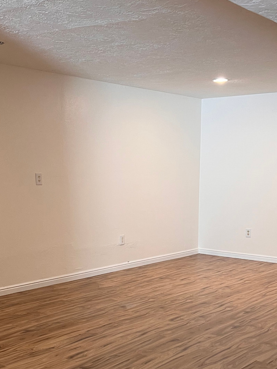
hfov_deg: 29.7
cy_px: 296
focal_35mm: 49
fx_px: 523
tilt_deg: -14.2
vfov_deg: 37.5
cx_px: 146
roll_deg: +0.8
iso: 80
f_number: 1.5
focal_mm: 5.7
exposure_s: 1/60
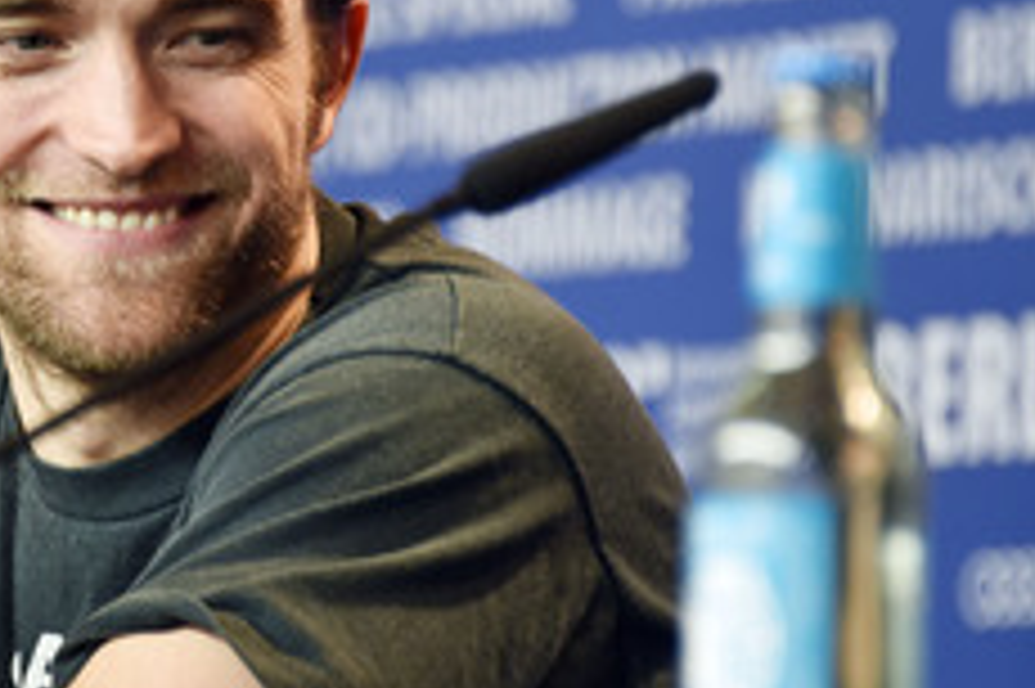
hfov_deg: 3.5
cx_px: 88
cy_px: 180
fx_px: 16892
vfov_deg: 2.3
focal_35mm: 588
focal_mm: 300
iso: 800
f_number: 5.6
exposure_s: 1/125
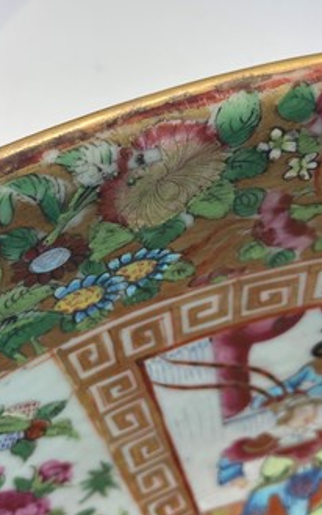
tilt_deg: -67.0
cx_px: 146
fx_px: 632
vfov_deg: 44.2
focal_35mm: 45
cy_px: 214
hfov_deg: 28.6
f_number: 1.8
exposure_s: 1/50
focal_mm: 3.99
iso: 40
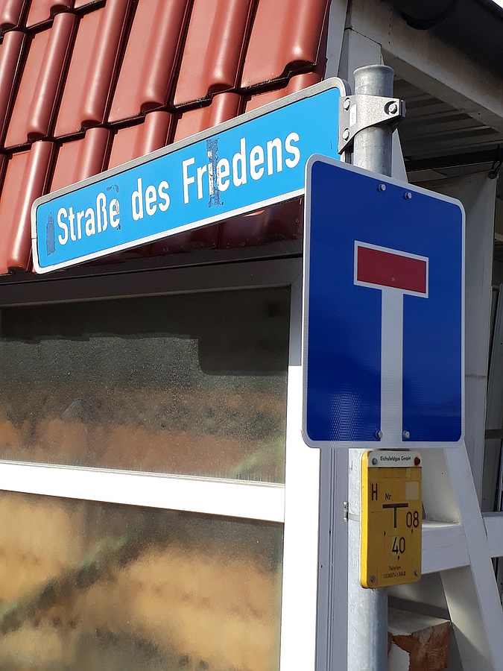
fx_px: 523
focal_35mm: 27
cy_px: 336
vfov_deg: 65.3
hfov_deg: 51.4
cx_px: 252
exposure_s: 1/1595
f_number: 1.9
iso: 40
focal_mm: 3.6
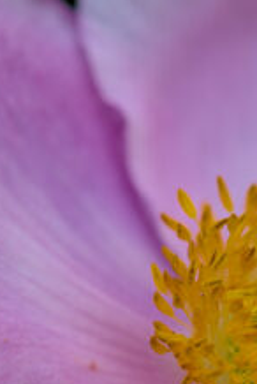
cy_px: 550
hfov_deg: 3.3
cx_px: 309
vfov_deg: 4.8
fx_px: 4504
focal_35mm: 422
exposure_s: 1/320
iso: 100
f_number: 3.5
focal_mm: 90
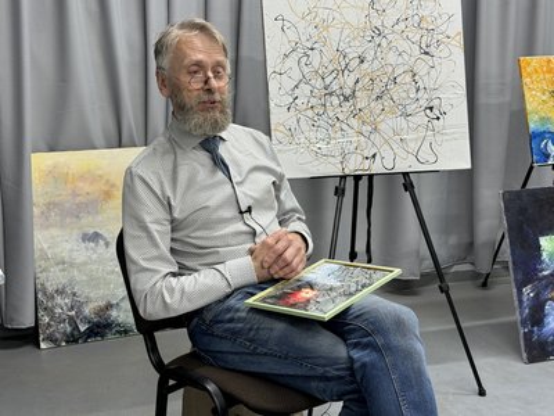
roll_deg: +1.1
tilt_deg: -12.2
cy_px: 208
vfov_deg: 30.3
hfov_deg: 39.7
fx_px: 768
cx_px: 277
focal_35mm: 48
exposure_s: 1/50
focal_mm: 6.76
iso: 80
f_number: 1.78
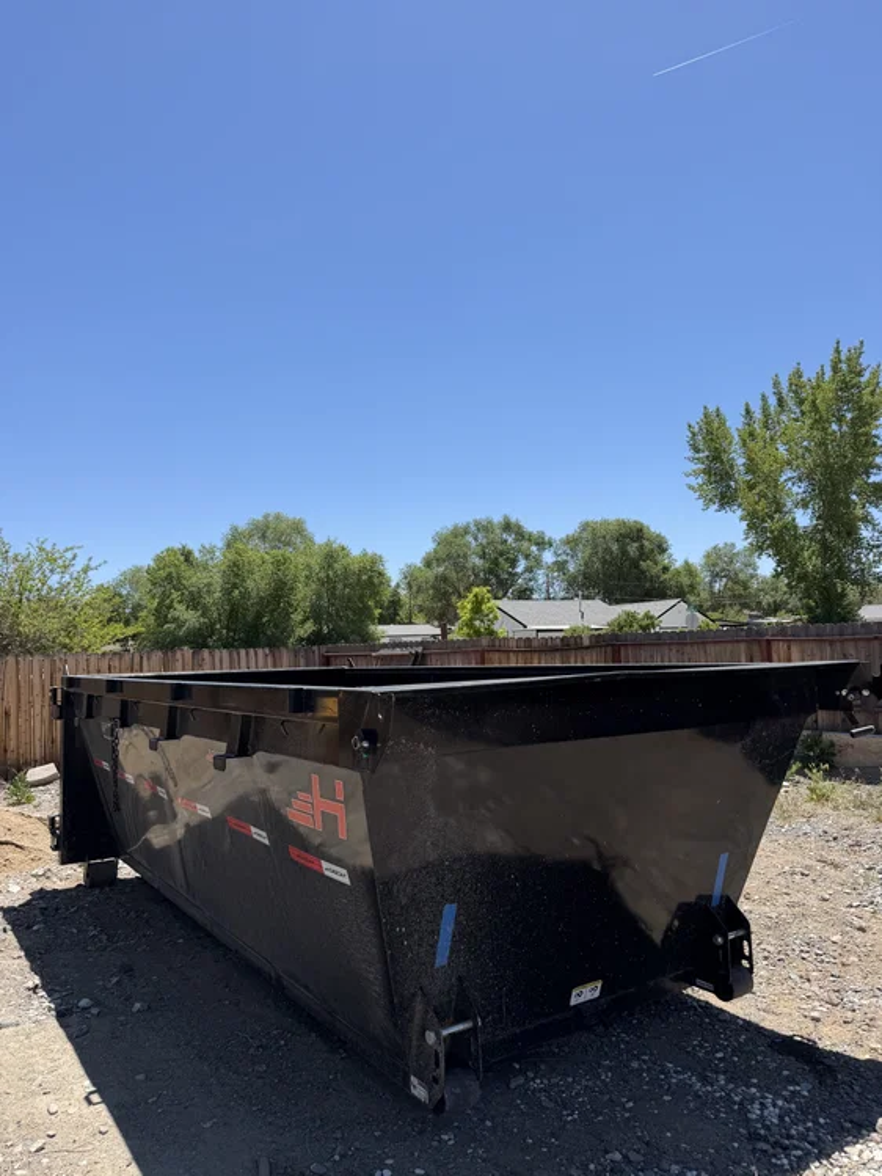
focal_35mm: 24
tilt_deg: +4.5
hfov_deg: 56.8
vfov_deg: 71.6
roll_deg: +3.0
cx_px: 441
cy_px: 588
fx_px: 815
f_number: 1.78
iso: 80
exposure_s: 1/3759
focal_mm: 6.76
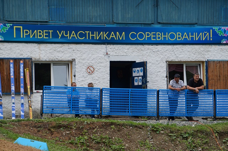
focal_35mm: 174
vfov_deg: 7.9
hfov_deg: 11.8
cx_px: 114
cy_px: 76
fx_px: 1101
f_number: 7.1
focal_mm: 116
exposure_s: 1/320
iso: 200
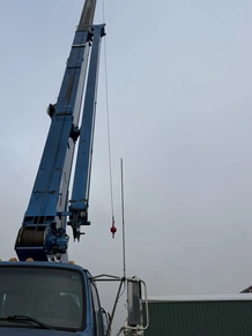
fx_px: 321
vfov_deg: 54.7
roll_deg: -0.3
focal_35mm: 33
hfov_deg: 42.4
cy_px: 126
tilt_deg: +34.5
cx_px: 87
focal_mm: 6.76
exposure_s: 1/4975
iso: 80
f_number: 1.78
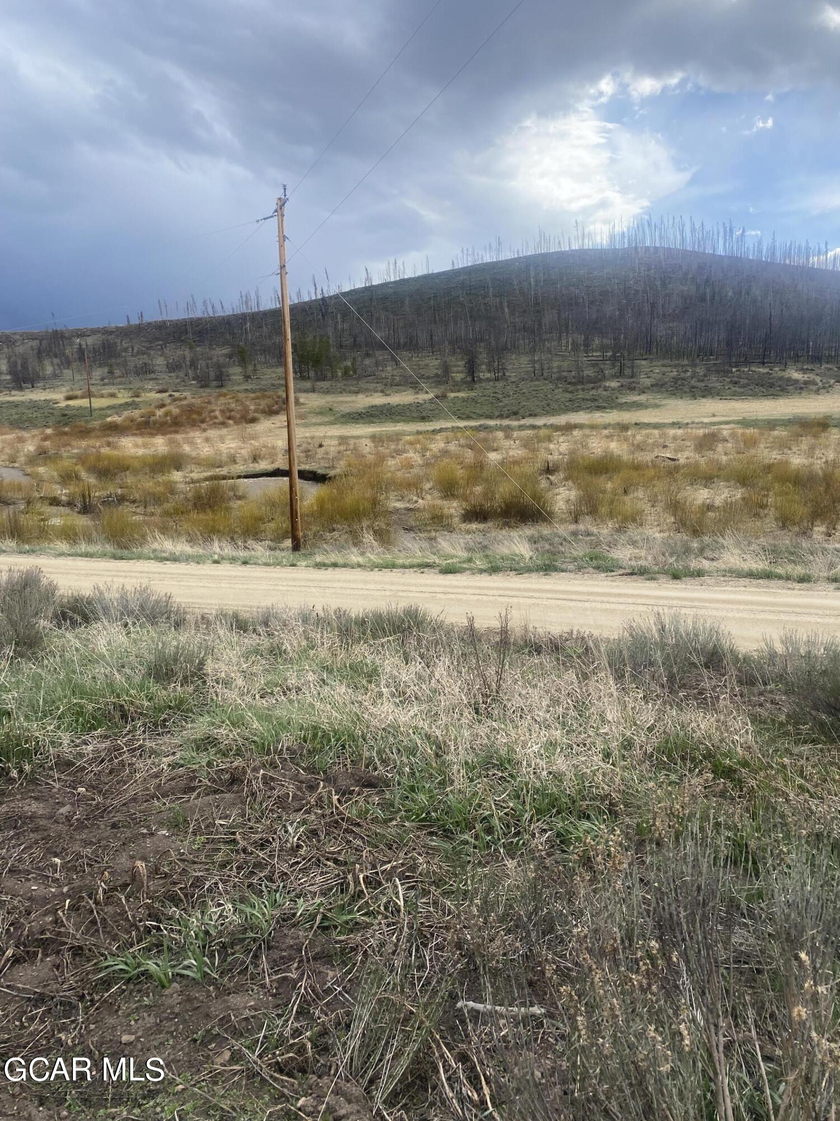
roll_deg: +1.5
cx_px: 420
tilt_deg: -11.6
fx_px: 841
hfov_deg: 53.1
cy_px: 560
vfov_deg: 67.3
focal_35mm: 26
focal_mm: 4.25
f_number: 1.8
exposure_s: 1/1866
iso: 32
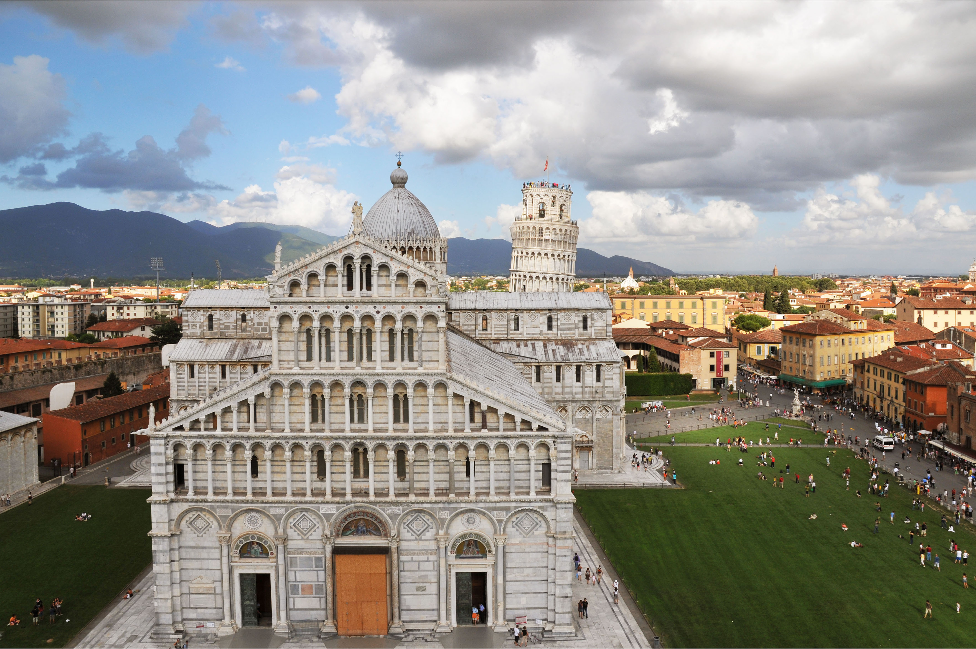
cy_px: 324
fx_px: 731
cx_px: 488
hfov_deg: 67.4
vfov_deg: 47.9
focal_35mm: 27
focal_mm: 18
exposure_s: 1/400
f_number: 11
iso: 200
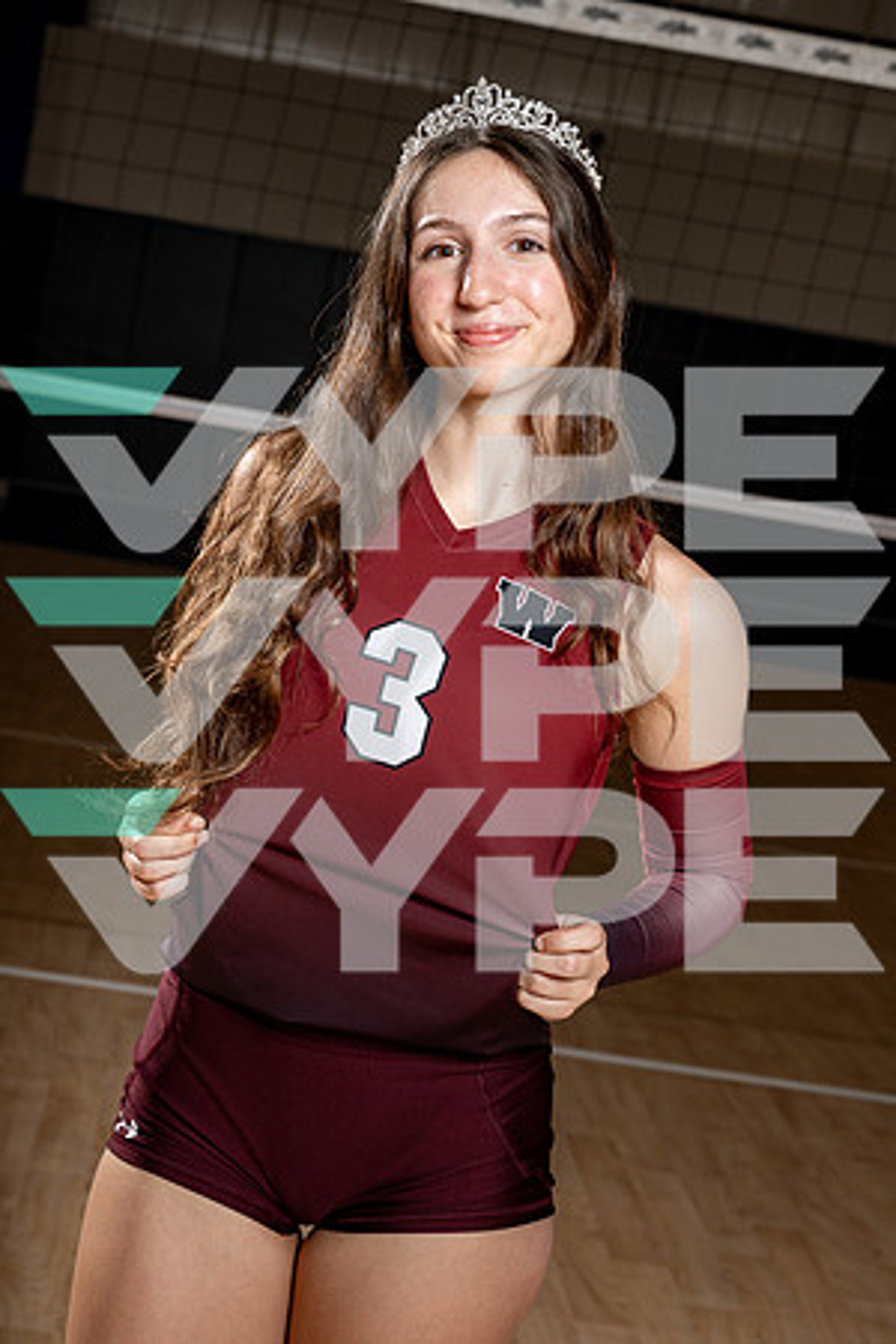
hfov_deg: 19.5
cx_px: 448
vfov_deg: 28.8
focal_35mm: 70
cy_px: 672
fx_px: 2613
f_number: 8
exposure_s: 1/250
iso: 100
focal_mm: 70
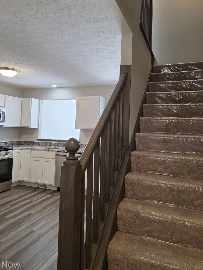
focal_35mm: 27
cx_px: 97
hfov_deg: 51.3
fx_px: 211
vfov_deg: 64.9
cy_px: 113
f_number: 1.8
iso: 160
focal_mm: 5.4
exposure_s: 1/120
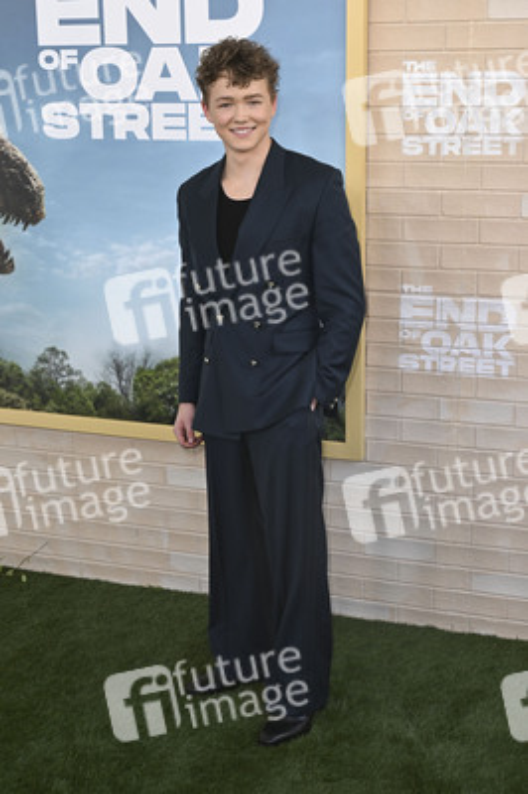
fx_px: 926
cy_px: 397
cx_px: 264
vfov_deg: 46.4
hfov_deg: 31.8
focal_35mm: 42
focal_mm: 42
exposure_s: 1/250
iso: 640
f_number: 6.3
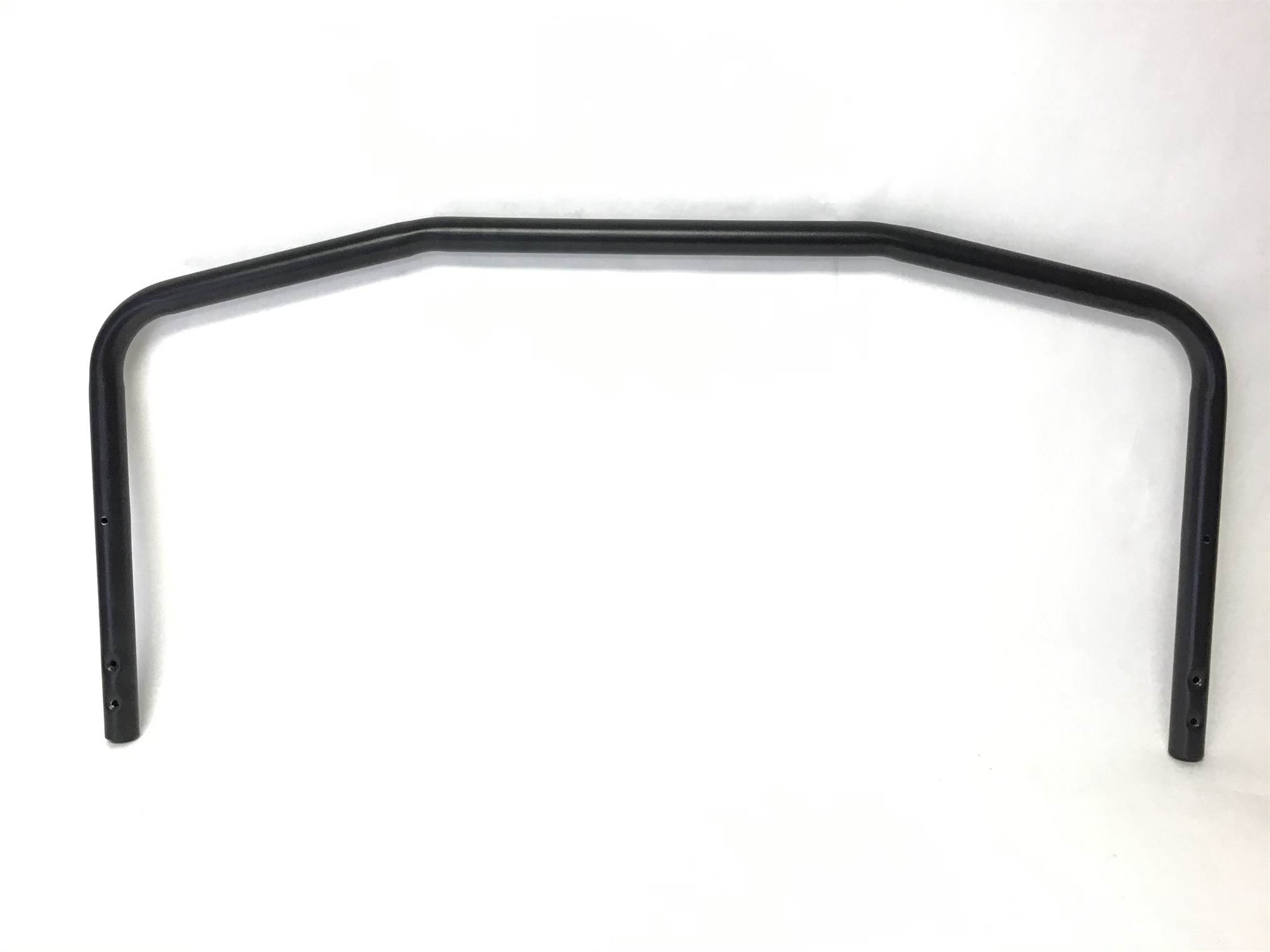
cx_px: 635
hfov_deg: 58.4
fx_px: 1137
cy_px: 476
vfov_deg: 45.4
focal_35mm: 31
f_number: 2.4
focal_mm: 3.3
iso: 40
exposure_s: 1/30
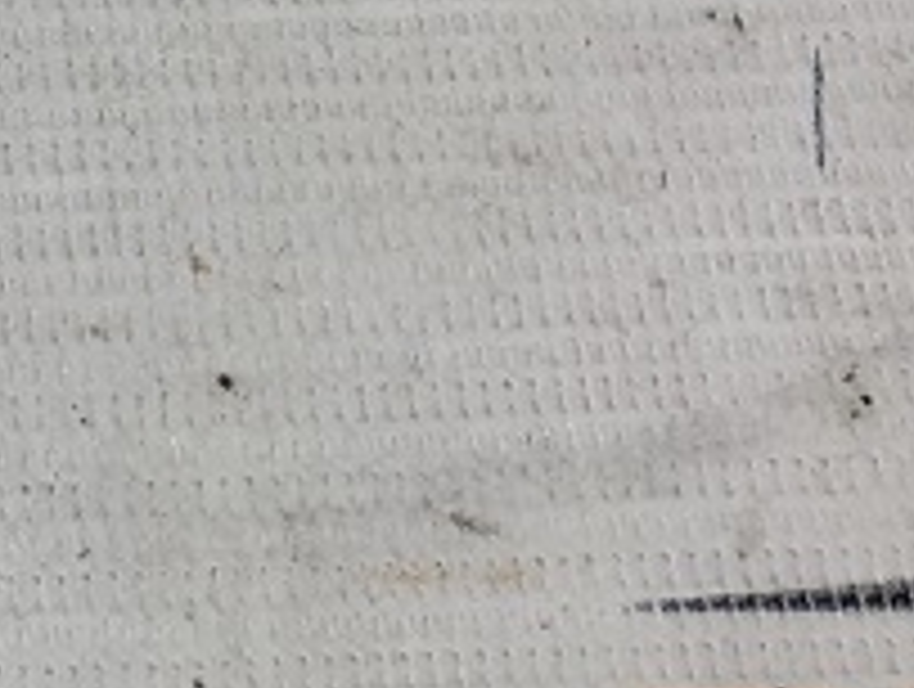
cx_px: -1013
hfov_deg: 12.1
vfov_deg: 10.1
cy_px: -454
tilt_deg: -63.3
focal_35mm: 141
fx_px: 3730
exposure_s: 1/100
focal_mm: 4
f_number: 1.8
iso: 32
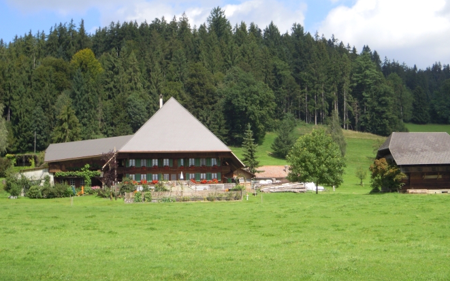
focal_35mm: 59
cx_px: 257
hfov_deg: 34.5
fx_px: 724
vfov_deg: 22.0
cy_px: 152
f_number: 3.4
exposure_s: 1/800
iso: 100
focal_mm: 8.3
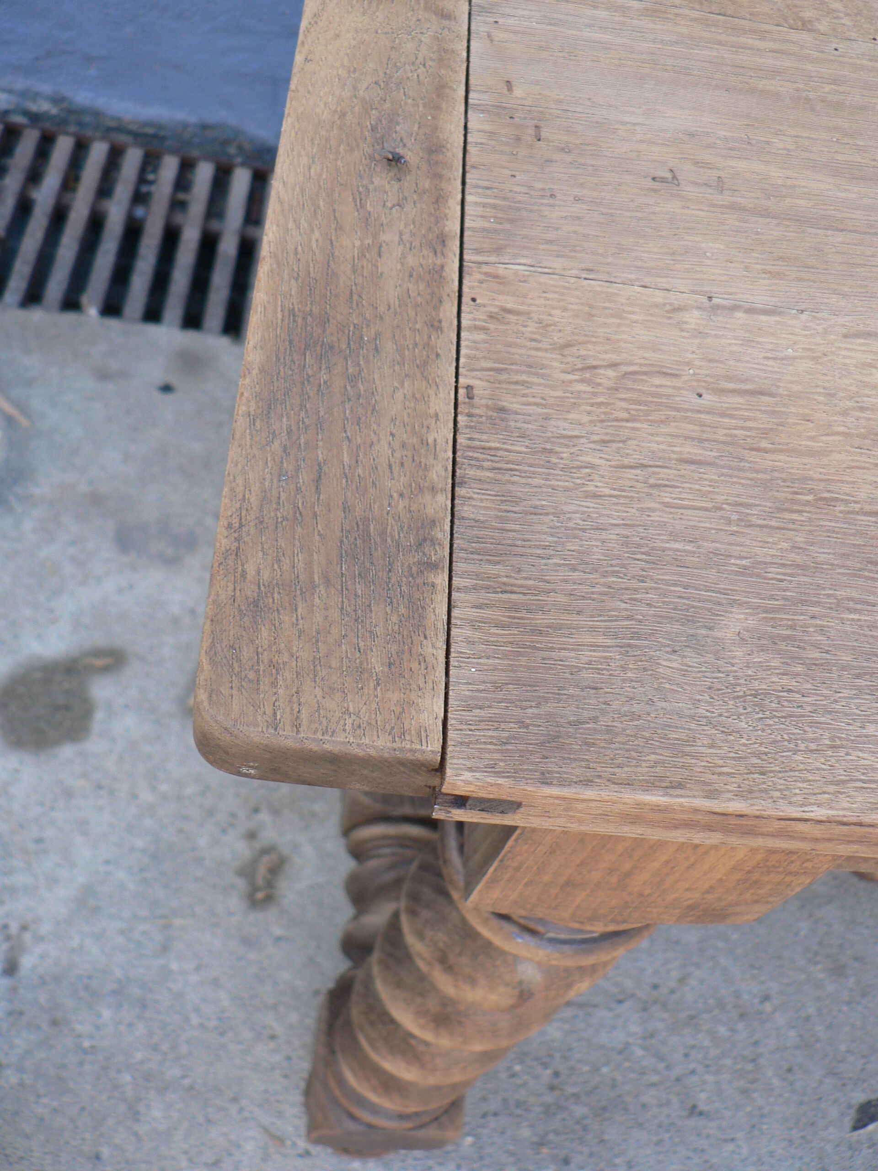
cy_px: 586
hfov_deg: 39.7
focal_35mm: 36
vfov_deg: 51.4
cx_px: 439
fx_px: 1217
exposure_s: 1/40
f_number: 2.8
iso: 80
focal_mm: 6
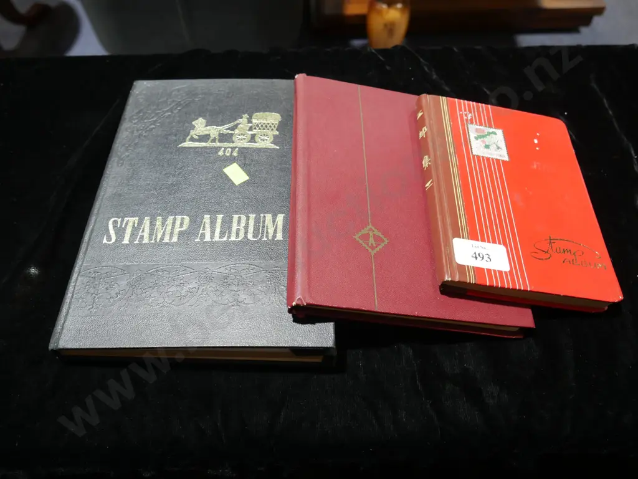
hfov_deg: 63.4
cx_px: 319
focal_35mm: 28
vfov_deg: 49.8
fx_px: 516
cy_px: 240
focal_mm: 14
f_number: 4
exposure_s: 1/60
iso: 640
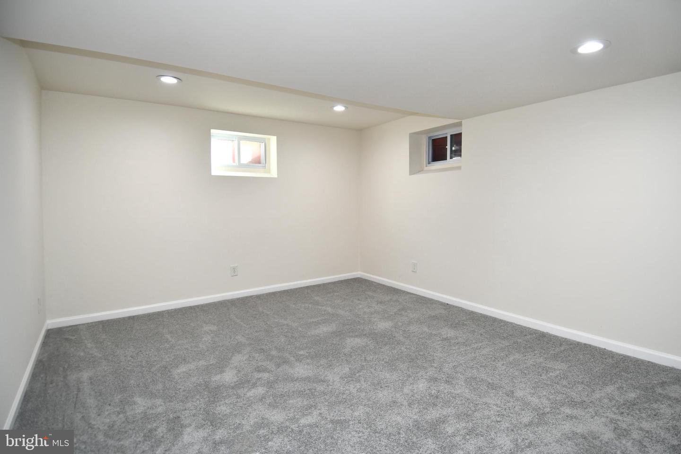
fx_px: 340
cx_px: 340
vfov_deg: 67.4
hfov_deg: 90.0
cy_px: 227
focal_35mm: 18
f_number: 4
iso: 250
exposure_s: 1/60
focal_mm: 12
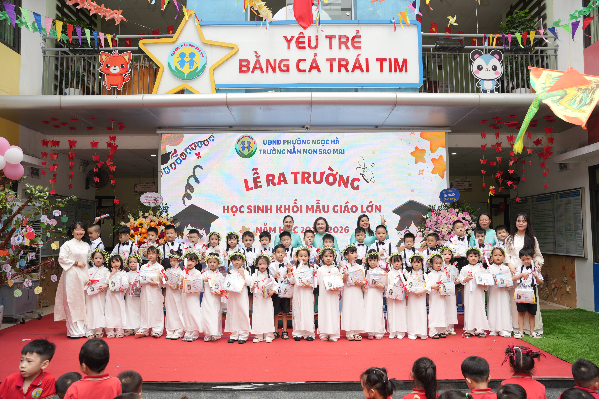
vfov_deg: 43.5
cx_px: 300
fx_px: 501
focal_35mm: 30
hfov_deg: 61.8
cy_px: 200
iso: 160
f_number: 4
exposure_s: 1/200
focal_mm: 30.1
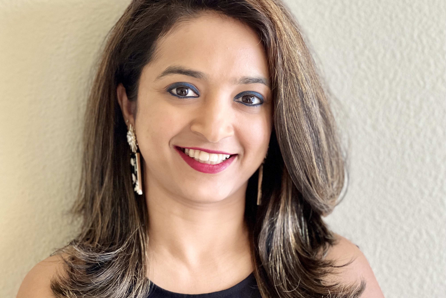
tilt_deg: -6.8
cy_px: 156
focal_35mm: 81
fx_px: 1003
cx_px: 221
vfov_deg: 16.9
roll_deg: -1.6
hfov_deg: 25.1
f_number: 2.8
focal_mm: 9
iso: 400
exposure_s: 1/36
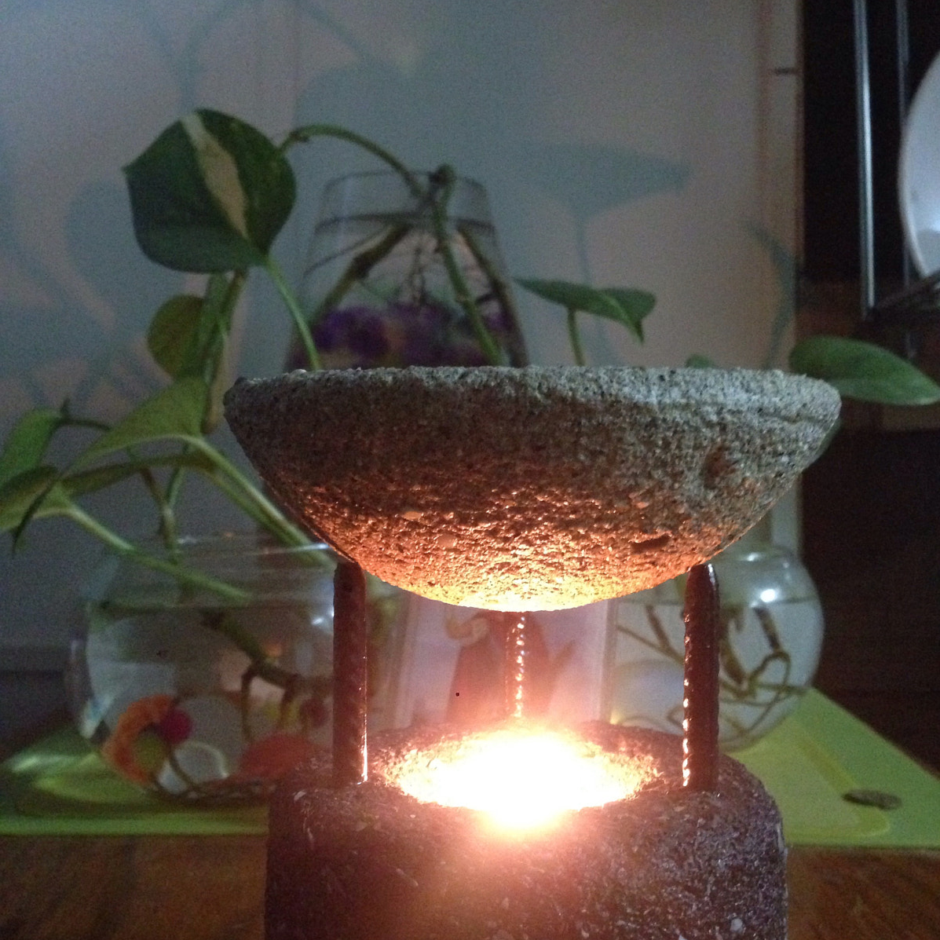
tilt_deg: +2.5
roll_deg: +0.4
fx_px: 1198
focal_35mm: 39
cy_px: 476
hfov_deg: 42.8
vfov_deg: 42.8
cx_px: 470
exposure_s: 1/15
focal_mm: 4.12
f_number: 2.4
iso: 640
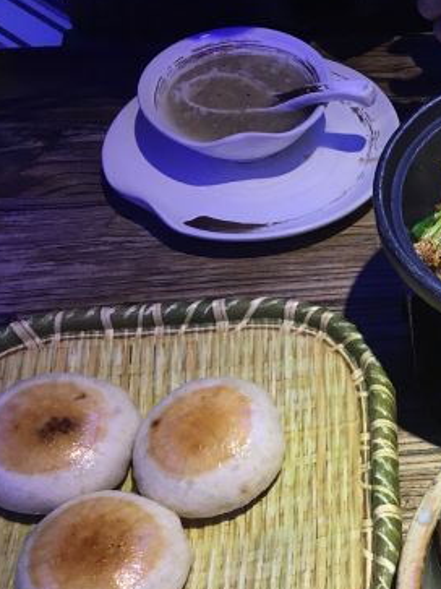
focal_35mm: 56
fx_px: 952
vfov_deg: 34.1
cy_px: 377
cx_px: 533
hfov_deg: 23.7
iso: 50
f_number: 2.2
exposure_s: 1/33
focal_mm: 4.15
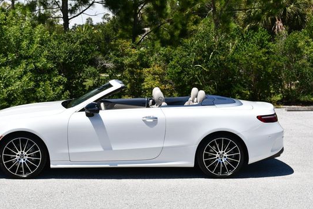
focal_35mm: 62
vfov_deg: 21.9
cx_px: 128
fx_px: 539
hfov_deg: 32.3
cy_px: 85
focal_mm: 26
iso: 100
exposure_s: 1/250
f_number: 8
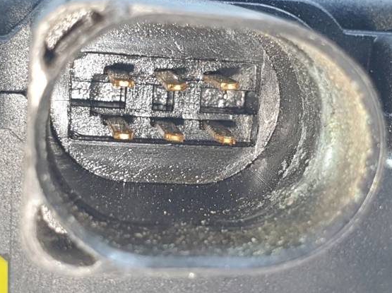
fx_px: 339
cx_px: 208
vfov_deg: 46.7
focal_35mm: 30
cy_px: 159
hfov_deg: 60.0
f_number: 2.4
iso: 50
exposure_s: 1/50
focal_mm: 4.3
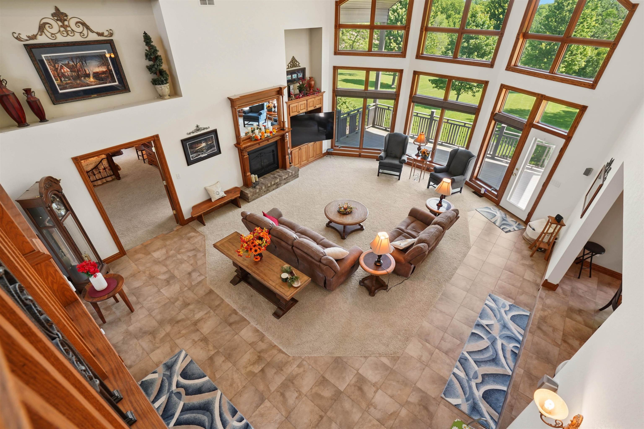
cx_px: 322
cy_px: 214
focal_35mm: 16
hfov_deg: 96.7
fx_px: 286
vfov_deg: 73.7
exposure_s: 1/20
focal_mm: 16
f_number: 9
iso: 400
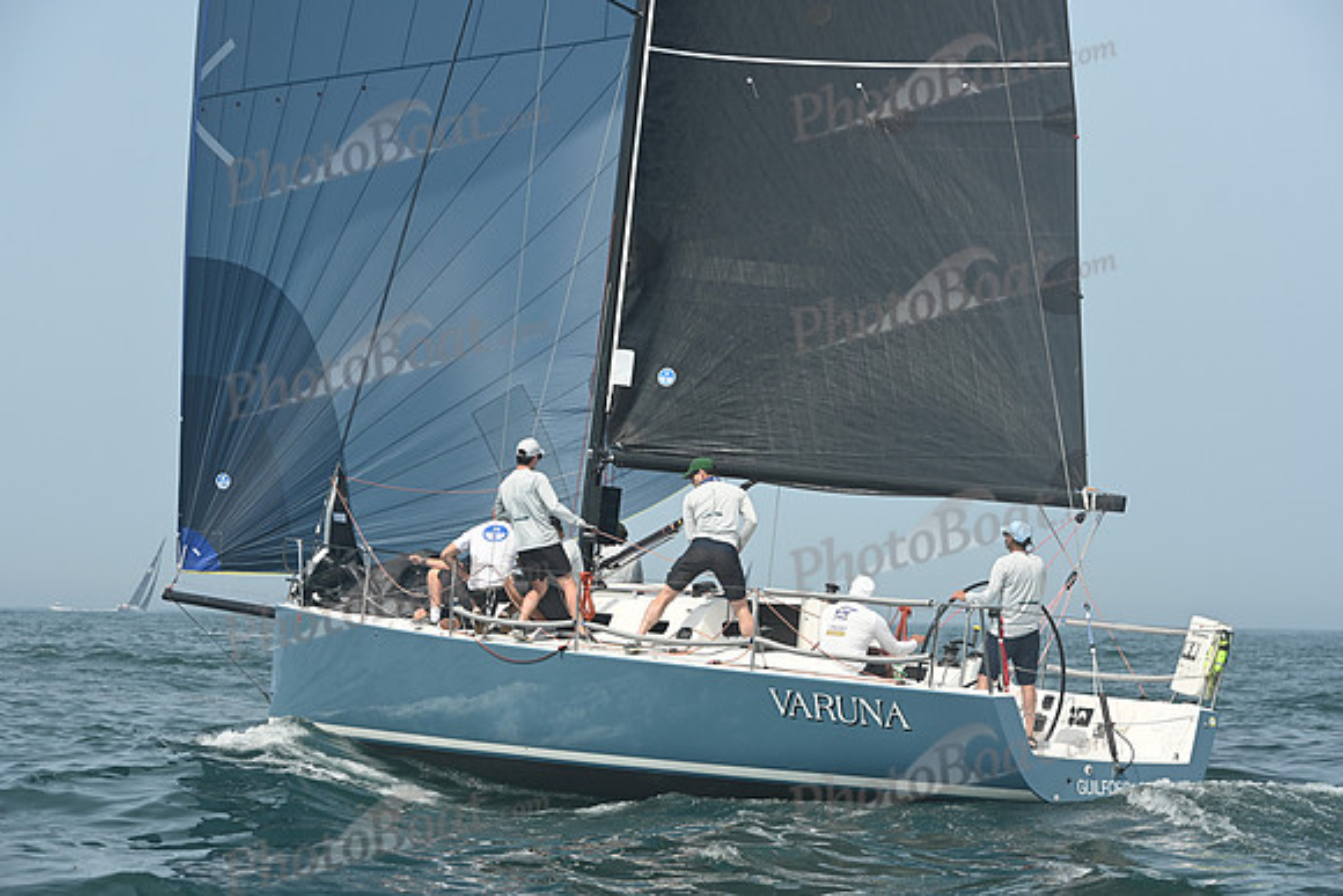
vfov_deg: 12.5
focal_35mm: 110
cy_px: 448
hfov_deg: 18.6
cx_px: 672
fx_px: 4104
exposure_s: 1/1250
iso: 320
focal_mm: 110
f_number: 7.1
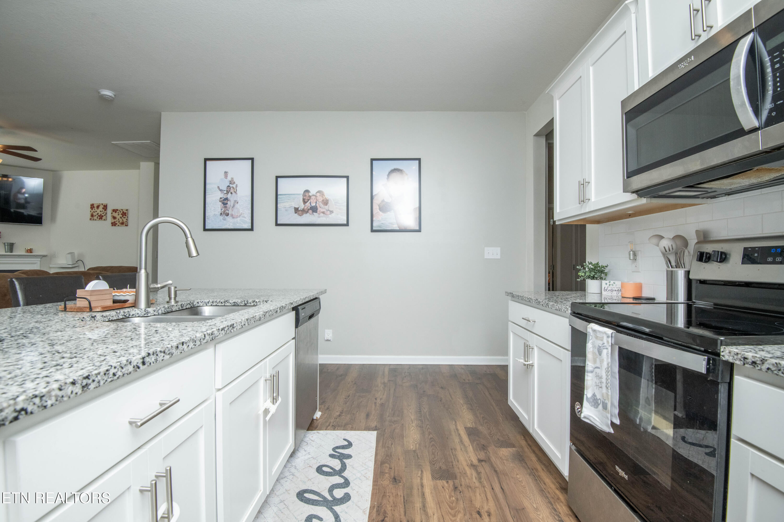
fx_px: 348
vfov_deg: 73.7
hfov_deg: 96.7
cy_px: 261
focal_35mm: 16
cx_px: 392
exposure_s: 1/250
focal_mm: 16
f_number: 9
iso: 500
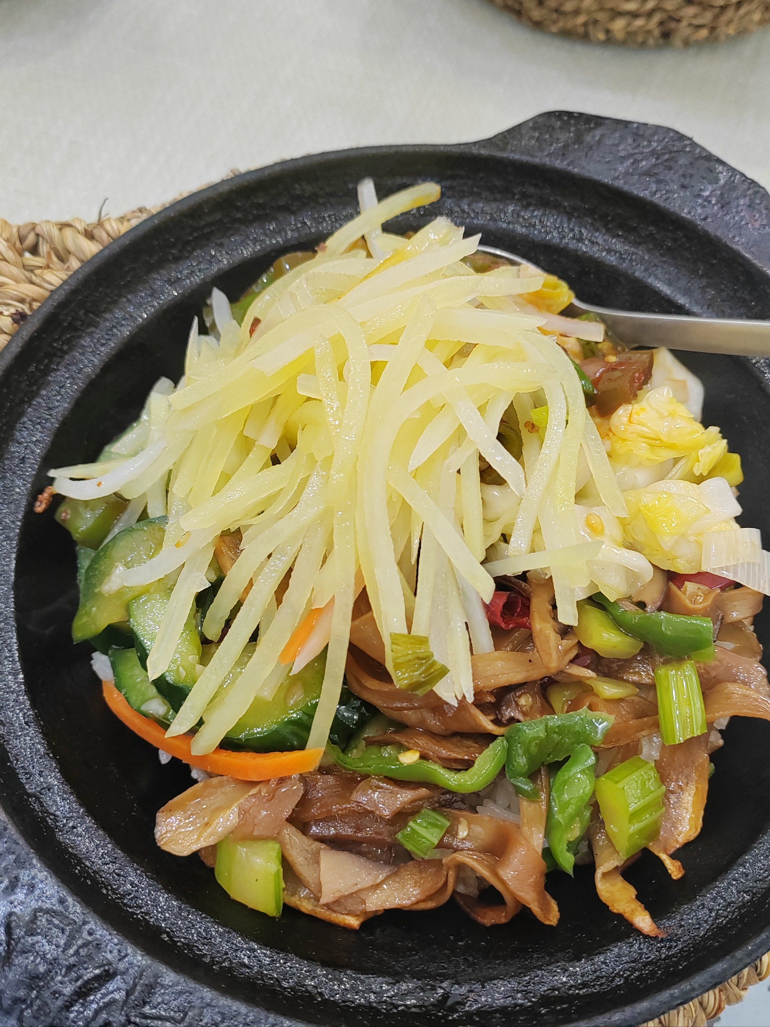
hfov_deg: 40.7
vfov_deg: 52.6
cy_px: 514
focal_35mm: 35
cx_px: 385
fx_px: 1038
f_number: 1.9
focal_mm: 5.52
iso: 1250
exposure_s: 1/100
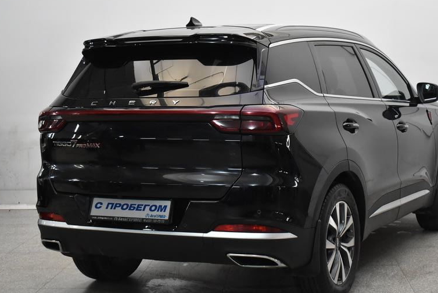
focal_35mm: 68
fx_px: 828
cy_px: 139
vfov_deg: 20.1
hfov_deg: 29.6
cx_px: 253
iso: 3200
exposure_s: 1/160
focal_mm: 38
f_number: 4.8
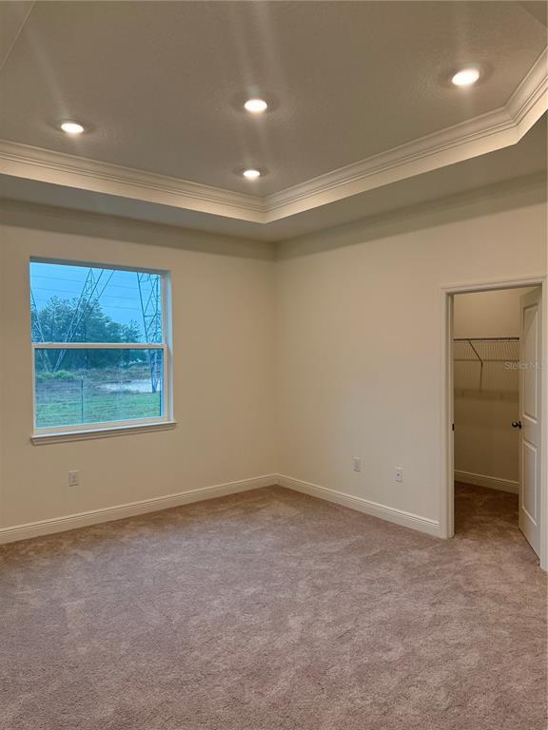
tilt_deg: -1.6
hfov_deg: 56.8
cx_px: 274
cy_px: 365
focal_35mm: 24
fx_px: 507
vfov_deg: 71.6
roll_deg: -1.2
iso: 200
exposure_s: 1/200
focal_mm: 6.76
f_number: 1.78
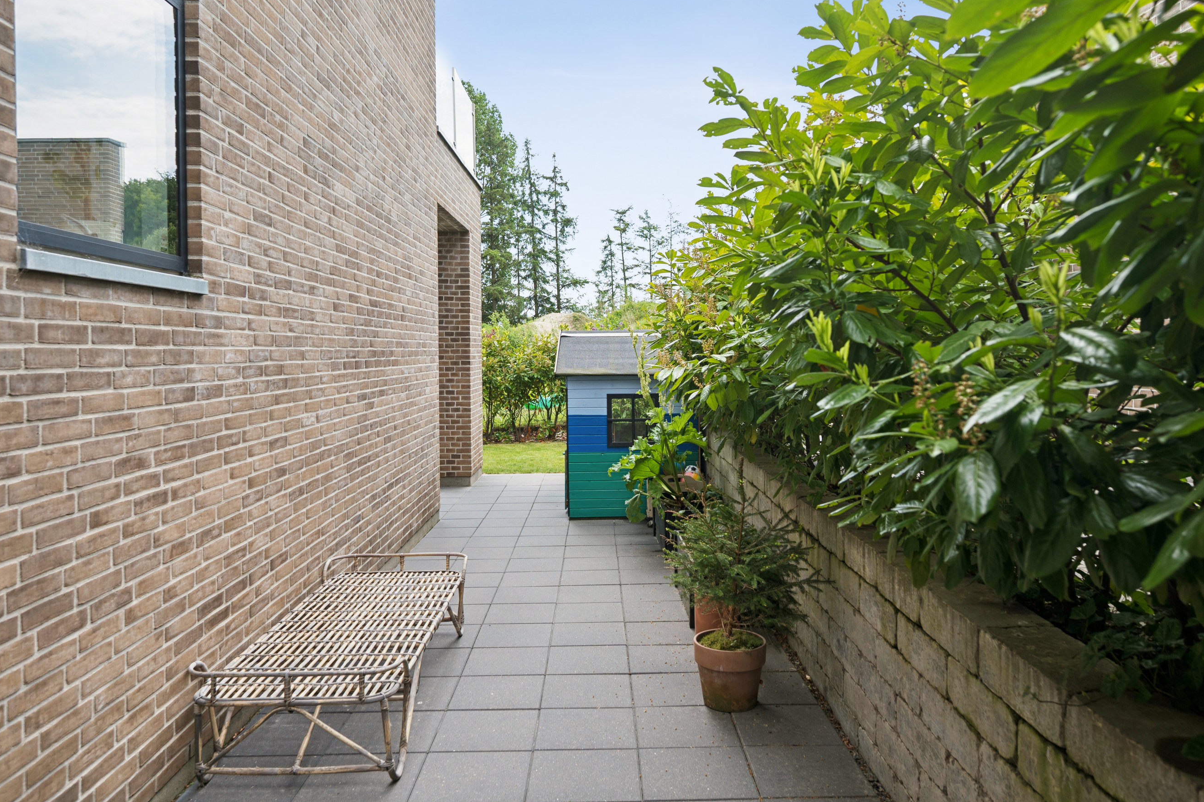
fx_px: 836
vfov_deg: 51.3
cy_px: 380
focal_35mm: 25
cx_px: 598
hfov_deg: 71.5
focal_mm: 22
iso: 160
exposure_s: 1/500
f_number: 5
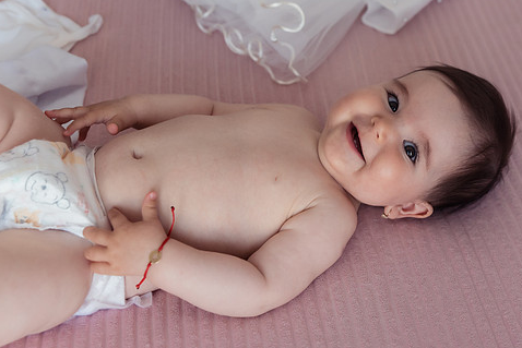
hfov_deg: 32.3
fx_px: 885
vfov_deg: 22.2
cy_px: 139
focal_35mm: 61
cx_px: 385
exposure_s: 1/250
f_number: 3.2
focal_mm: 40
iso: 800
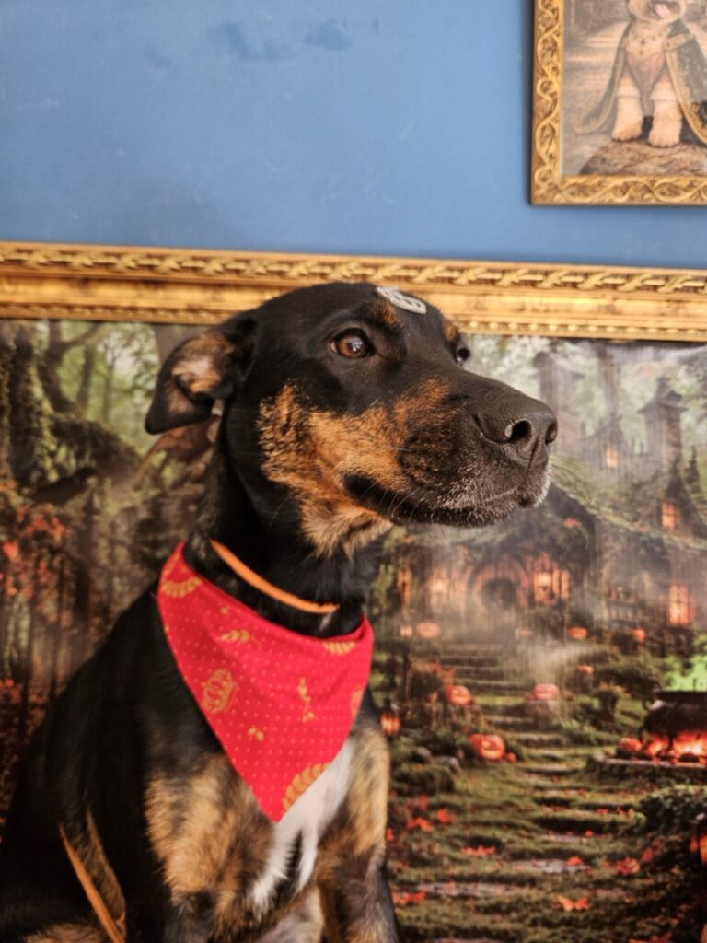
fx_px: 626
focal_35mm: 23
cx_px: 354
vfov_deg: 73.9
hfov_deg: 58.9
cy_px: 472
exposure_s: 1/359
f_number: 1.8
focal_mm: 5.4
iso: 100
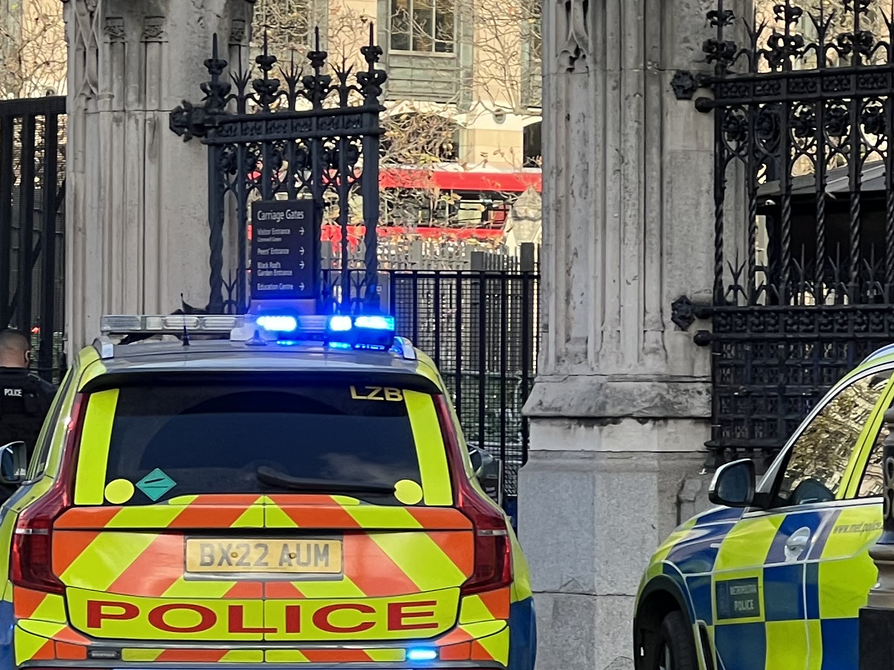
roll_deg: +1.5
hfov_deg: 9.1
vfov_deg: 6.8
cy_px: 299
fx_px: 5604
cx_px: 314
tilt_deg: +1.2
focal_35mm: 217
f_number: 2.8
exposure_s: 1/185
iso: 32
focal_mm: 9
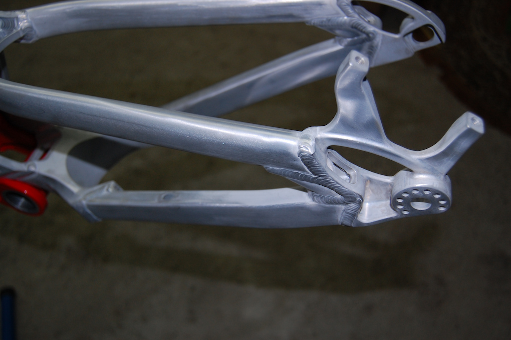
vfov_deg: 38.3
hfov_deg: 55.1
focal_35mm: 34
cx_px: 256
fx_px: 489
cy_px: 170
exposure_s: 1/60
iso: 360
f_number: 3.8
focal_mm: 23
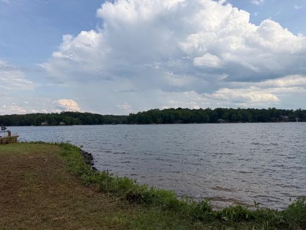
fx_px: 212
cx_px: 153
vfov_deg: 56.8
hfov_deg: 71.6
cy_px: 115
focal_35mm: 24
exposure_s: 1/5319
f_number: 1.78
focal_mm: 6.76
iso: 80
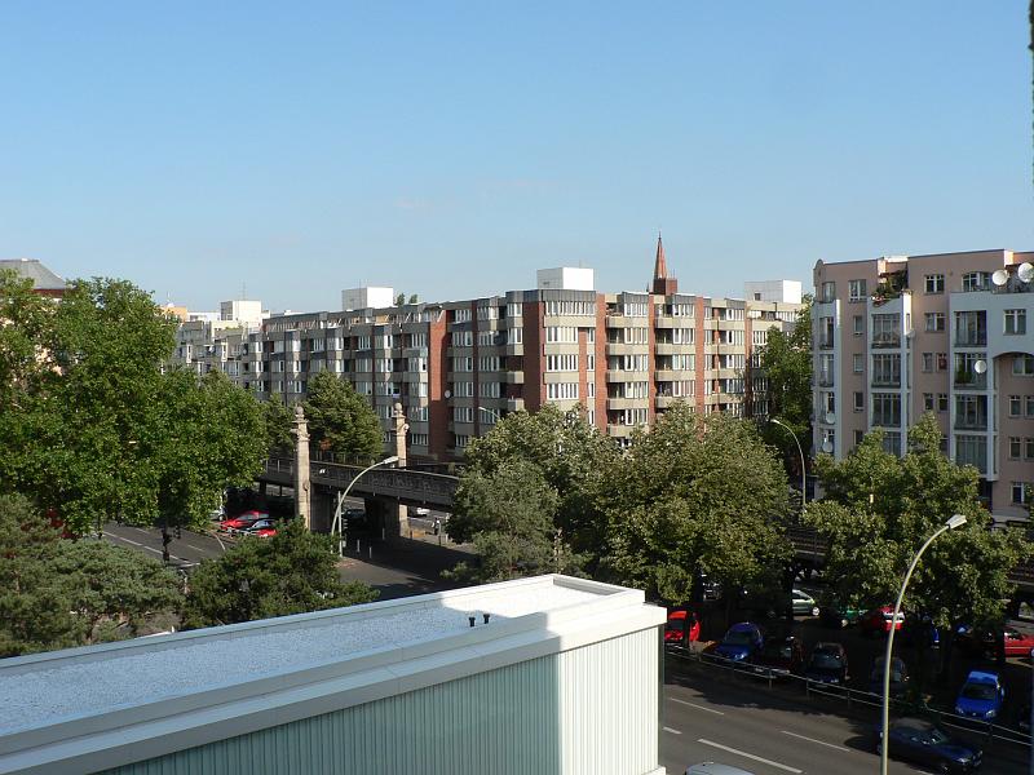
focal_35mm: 36
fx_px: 1075
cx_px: 517
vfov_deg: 39.7
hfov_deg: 51.4
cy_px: 388
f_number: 5
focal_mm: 6
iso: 80
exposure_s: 1/400
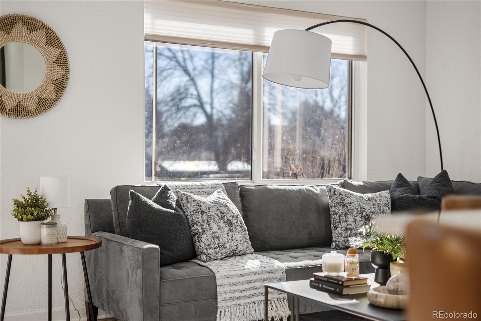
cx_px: 240
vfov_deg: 27.0
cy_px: 160
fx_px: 668
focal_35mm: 50
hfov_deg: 39.6
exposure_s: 1/250
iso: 200
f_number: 1.8
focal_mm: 50
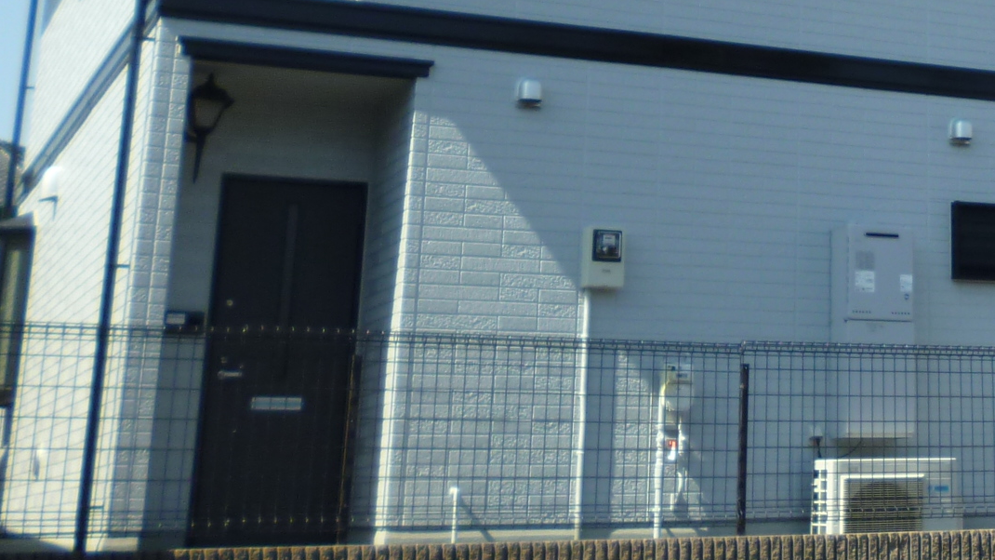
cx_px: 1075
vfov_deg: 16.0
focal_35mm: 73
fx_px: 1926
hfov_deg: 26.8
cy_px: -83
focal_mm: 5
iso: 100
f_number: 3.1
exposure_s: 1/640
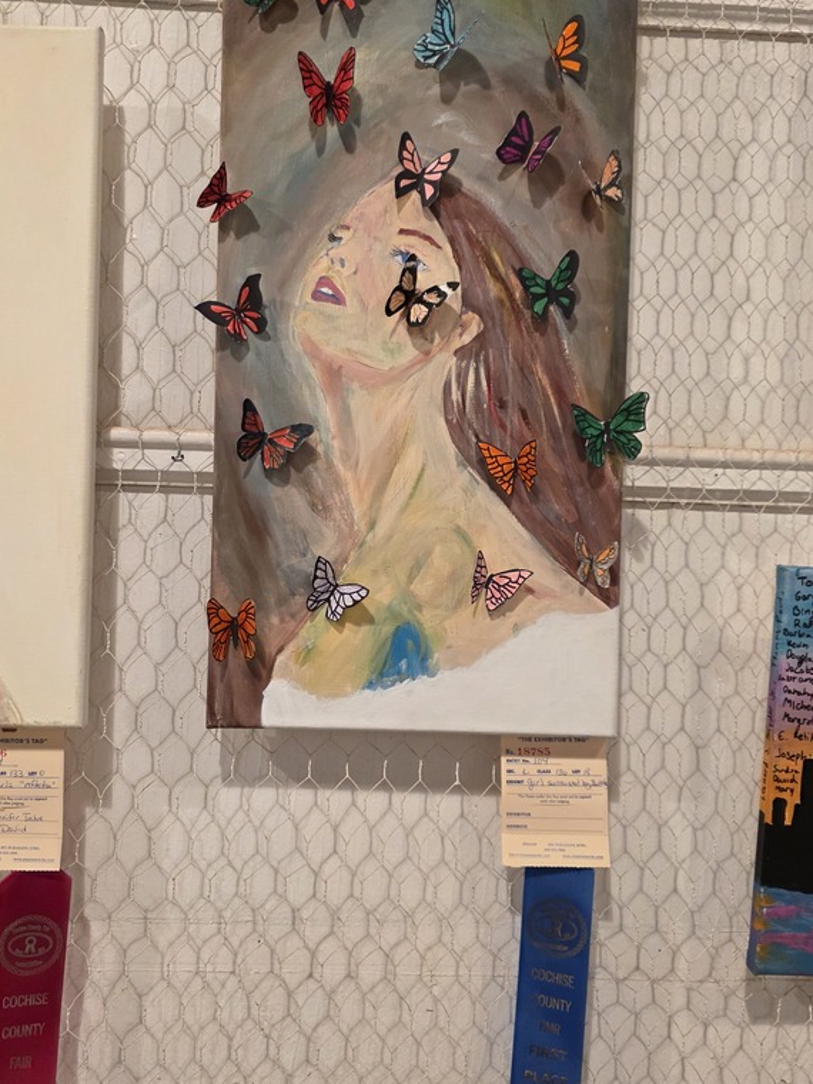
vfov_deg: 58.3
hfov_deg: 45.4
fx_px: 971
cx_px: 385
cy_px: 495
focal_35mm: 31
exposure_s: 1/120
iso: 500
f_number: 1.7
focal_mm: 6.3
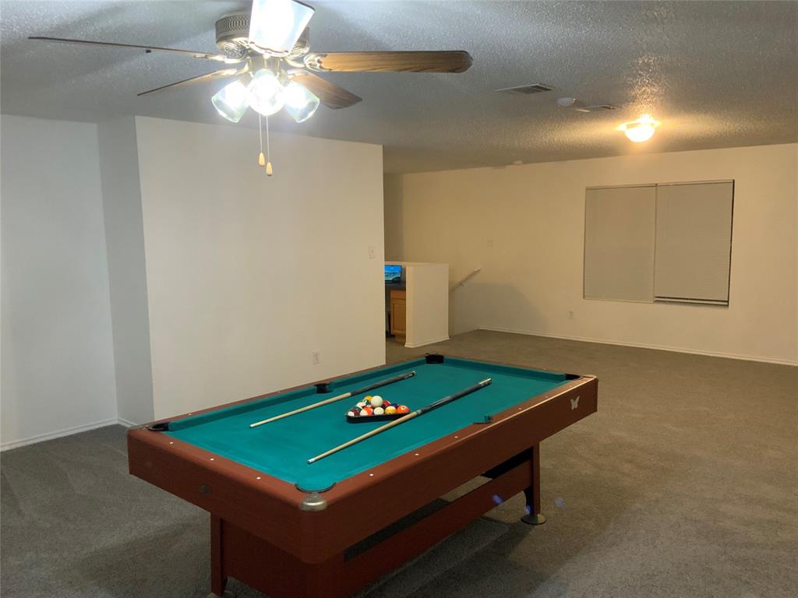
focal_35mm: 29
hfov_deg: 61.7
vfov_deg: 48.2
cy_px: 299
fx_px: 669
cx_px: 399
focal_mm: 3
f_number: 1.8
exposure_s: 1/60
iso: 200
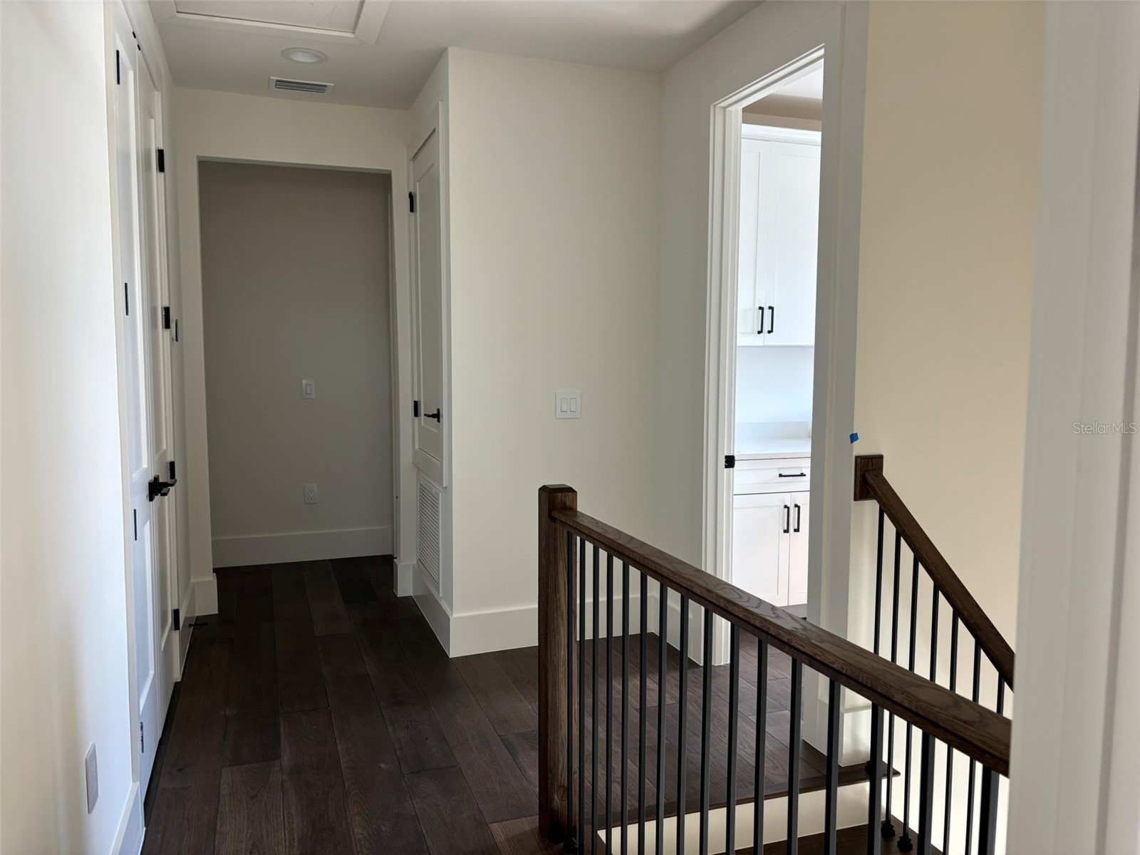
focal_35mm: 26
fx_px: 856
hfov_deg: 67.3
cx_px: 570
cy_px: 428
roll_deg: -0.1
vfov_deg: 53.1
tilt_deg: -4.8
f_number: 1.6
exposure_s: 1/120
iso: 100
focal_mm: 5.96
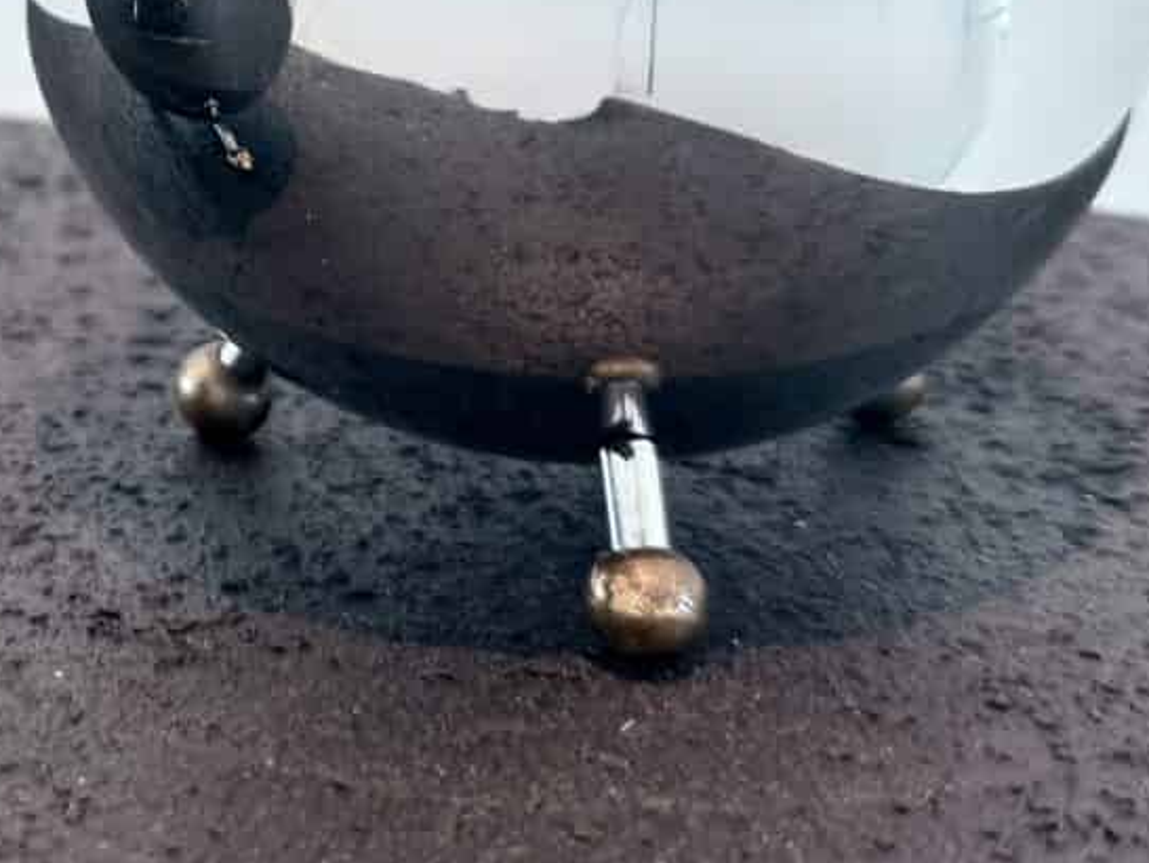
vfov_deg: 15.9
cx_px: -200
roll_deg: +2.1
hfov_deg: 20.5
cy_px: -128
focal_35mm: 90
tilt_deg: -9.3
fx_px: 2989
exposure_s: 1/100
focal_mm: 6.76
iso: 200
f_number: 1.78
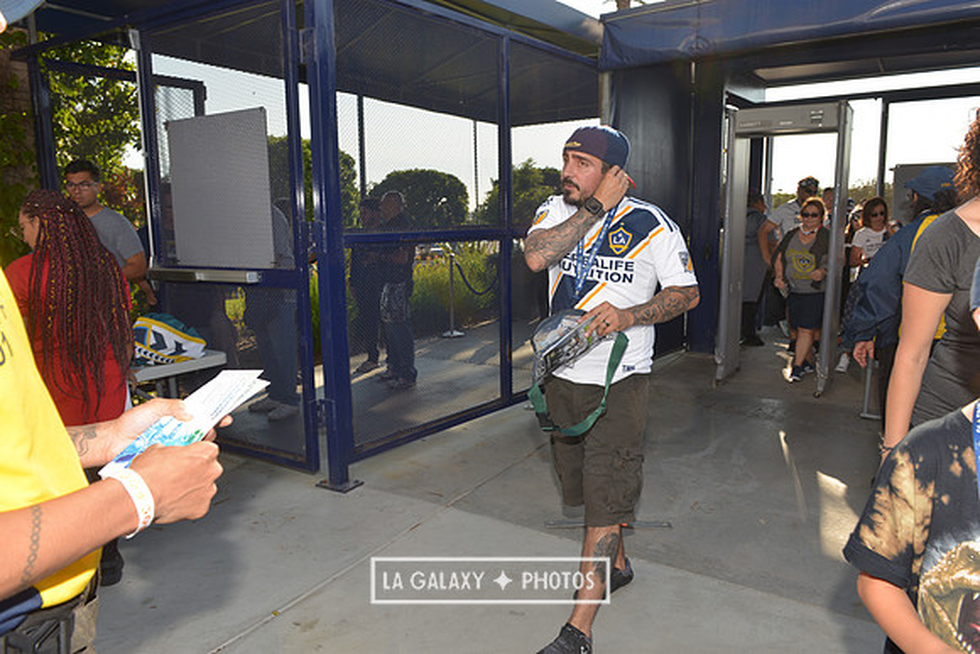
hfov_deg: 73.7
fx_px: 653
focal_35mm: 24
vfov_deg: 53.2
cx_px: 490
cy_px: 327
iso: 100
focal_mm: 24
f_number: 8
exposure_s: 1/100
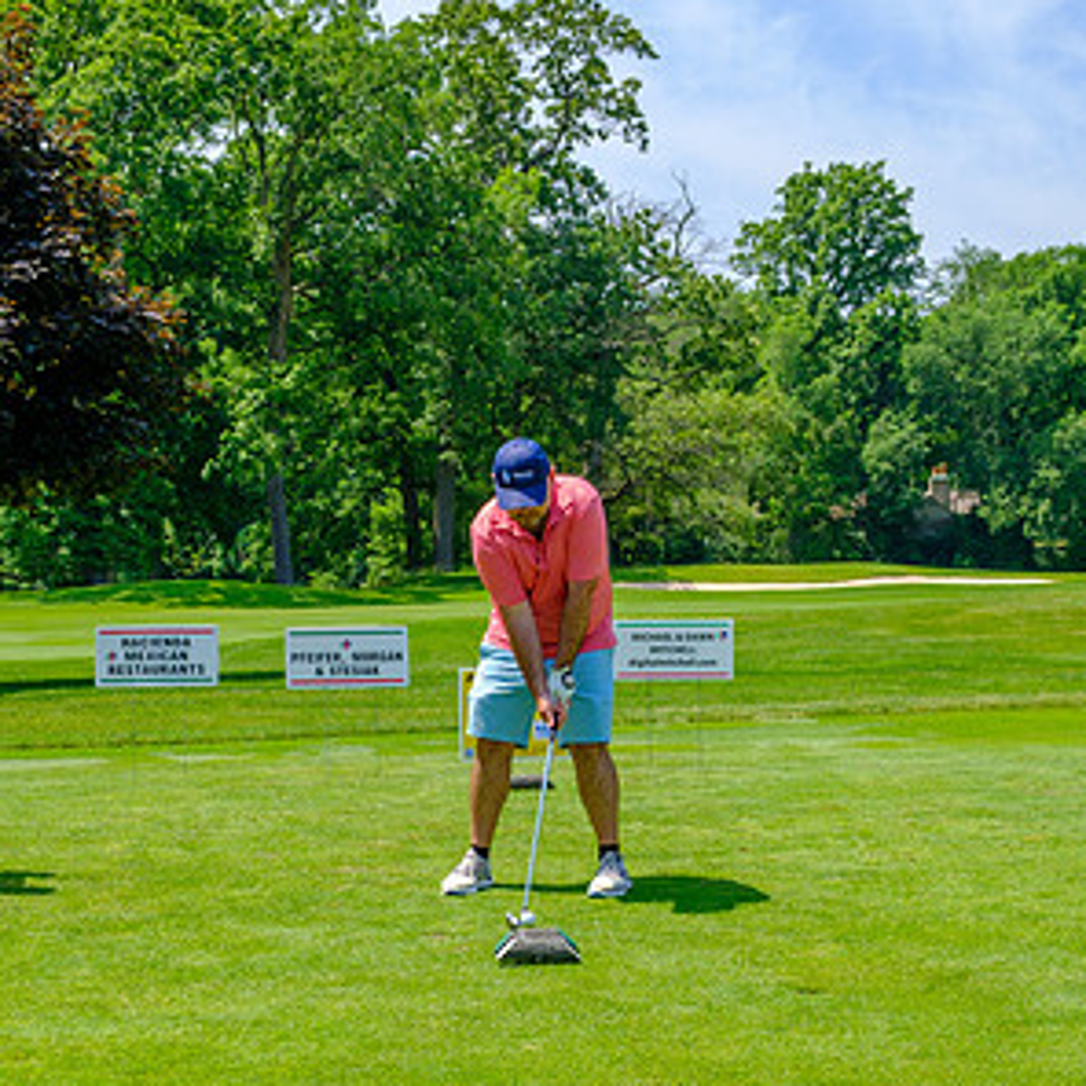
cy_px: 642
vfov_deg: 26.1
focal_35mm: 66
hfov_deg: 26.1
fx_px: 2343
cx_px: 547
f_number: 5
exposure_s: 1/500
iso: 200
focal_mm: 34.3
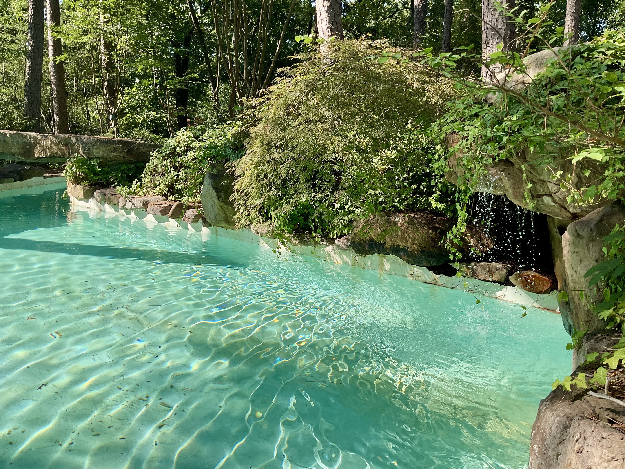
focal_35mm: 29
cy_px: 234
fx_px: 524
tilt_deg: -8.0
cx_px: 312
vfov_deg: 48.2
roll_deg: -3.2
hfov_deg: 61.7
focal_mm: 3
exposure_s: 1/869
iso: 16
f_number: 1.8
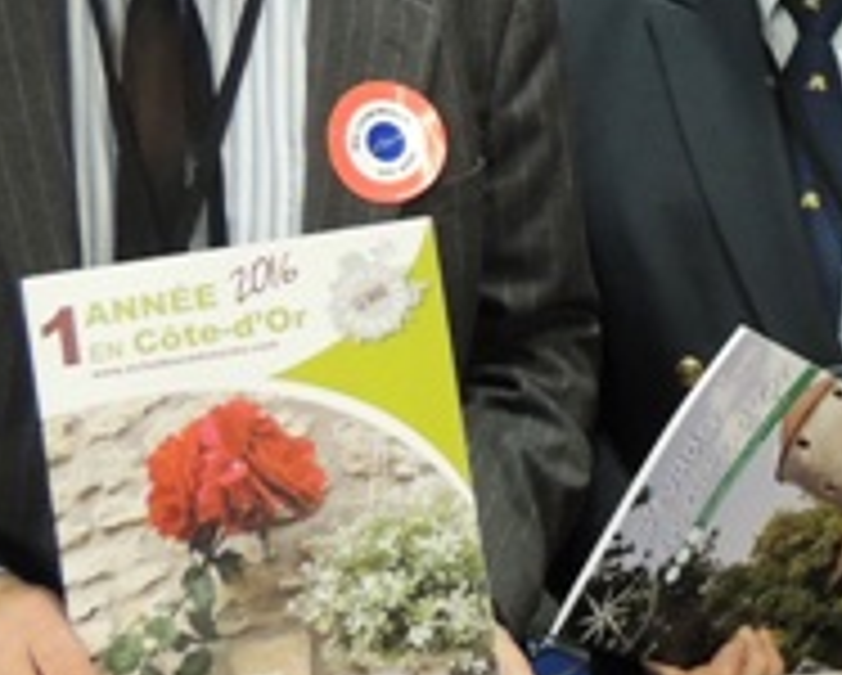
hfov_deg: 22.0
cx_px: 1009
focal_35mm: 80
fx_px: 1996
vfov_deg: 18.8
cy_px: 54
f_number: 3
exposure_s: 1/20
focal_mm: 4.3
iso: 400
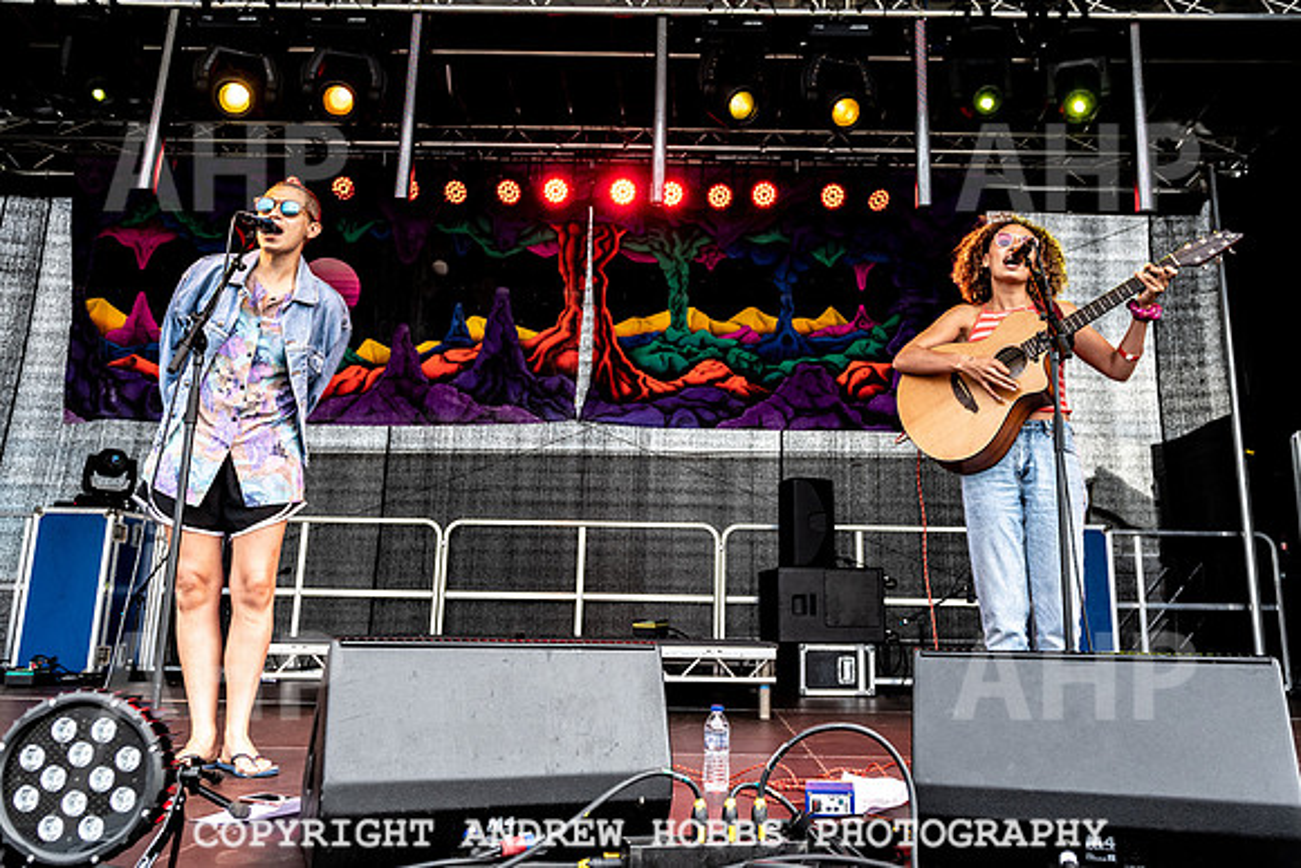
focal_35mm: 28
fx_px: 1018
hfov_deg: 65.1
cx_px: 704
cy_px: 399
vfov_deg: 46.2
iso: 800
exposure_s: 1/800
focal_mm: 24
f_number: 4.5
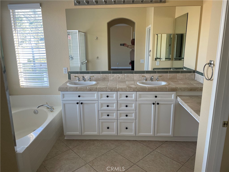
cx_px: 114
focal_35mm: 26
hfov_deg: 67.3
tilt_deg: -12.8
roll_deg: -0.5
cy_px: 86
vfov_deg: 53.1
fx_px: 172
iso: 125
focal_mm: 4.2
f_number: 1.6
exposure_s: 1/120
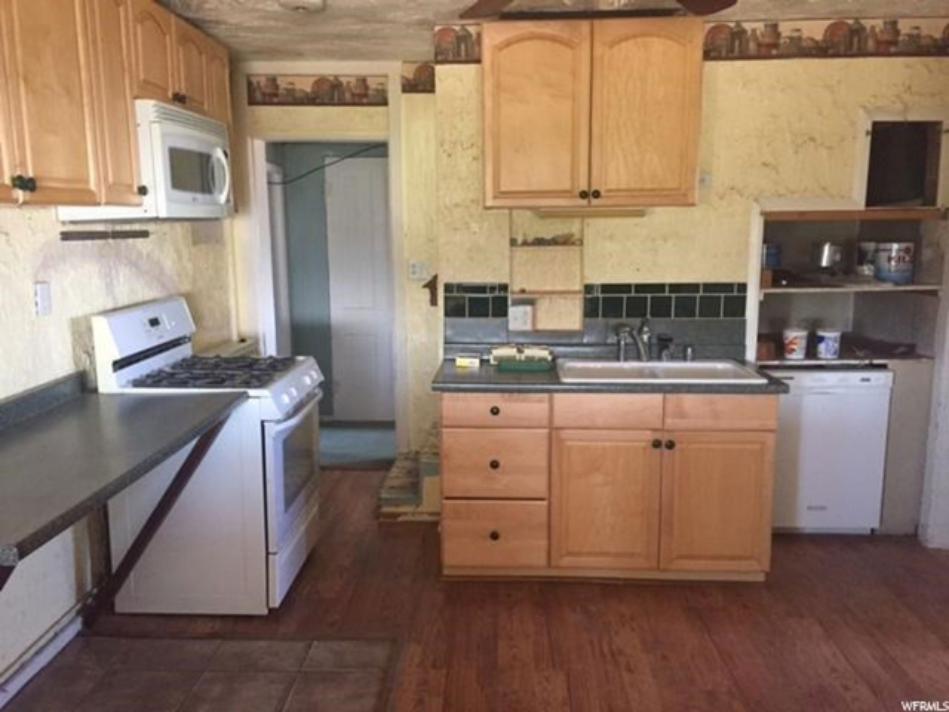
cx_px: 474
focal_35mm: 29
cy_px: 356
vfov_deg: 48.2
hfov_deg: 61.7
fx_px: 795
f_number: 2.2
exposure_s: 1/30
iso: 250
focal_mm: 4.15
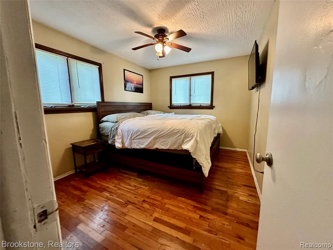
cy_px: 125
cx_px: 166
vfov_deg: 85.7
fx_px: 135
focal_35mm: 14
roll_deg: +0.6
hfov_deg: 102.1
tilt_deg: -7.5
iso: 800
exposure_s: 1/60
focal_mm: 2.22
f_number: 2.2
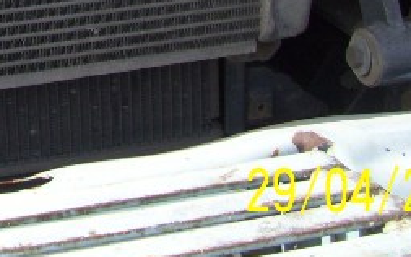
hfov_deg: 17.5
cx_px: -80
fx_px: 1277
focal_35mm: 114
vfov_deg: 10.9
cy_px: -176
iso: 80
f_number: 2.9
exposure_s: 1/250
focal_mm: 5.7
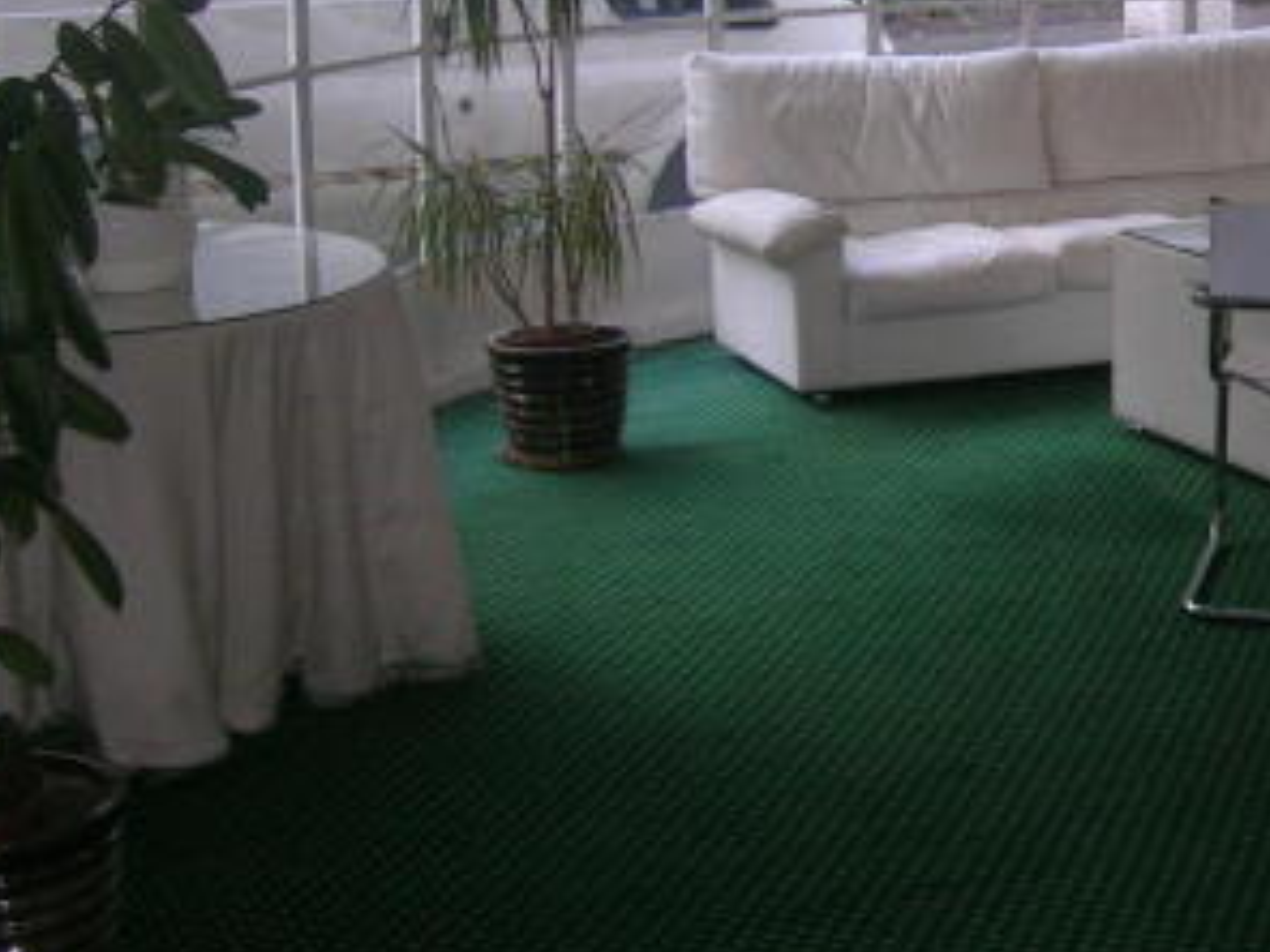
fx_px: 2531
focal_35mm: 69
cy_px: 268
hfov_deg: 27.2
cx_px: 1122
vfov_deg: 21.2
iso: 80
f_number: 2.8
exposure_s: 1/60.1
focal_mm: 5.4
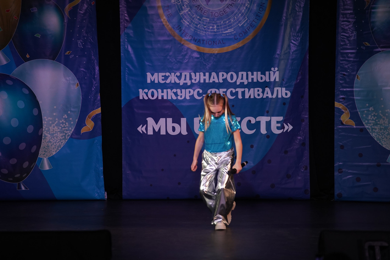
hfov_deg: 13.7
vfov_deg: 9.1
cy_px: 130
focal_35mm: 150
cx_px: 195
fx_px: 1625
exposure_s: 1/400
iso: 1600
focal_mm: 150
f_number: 4
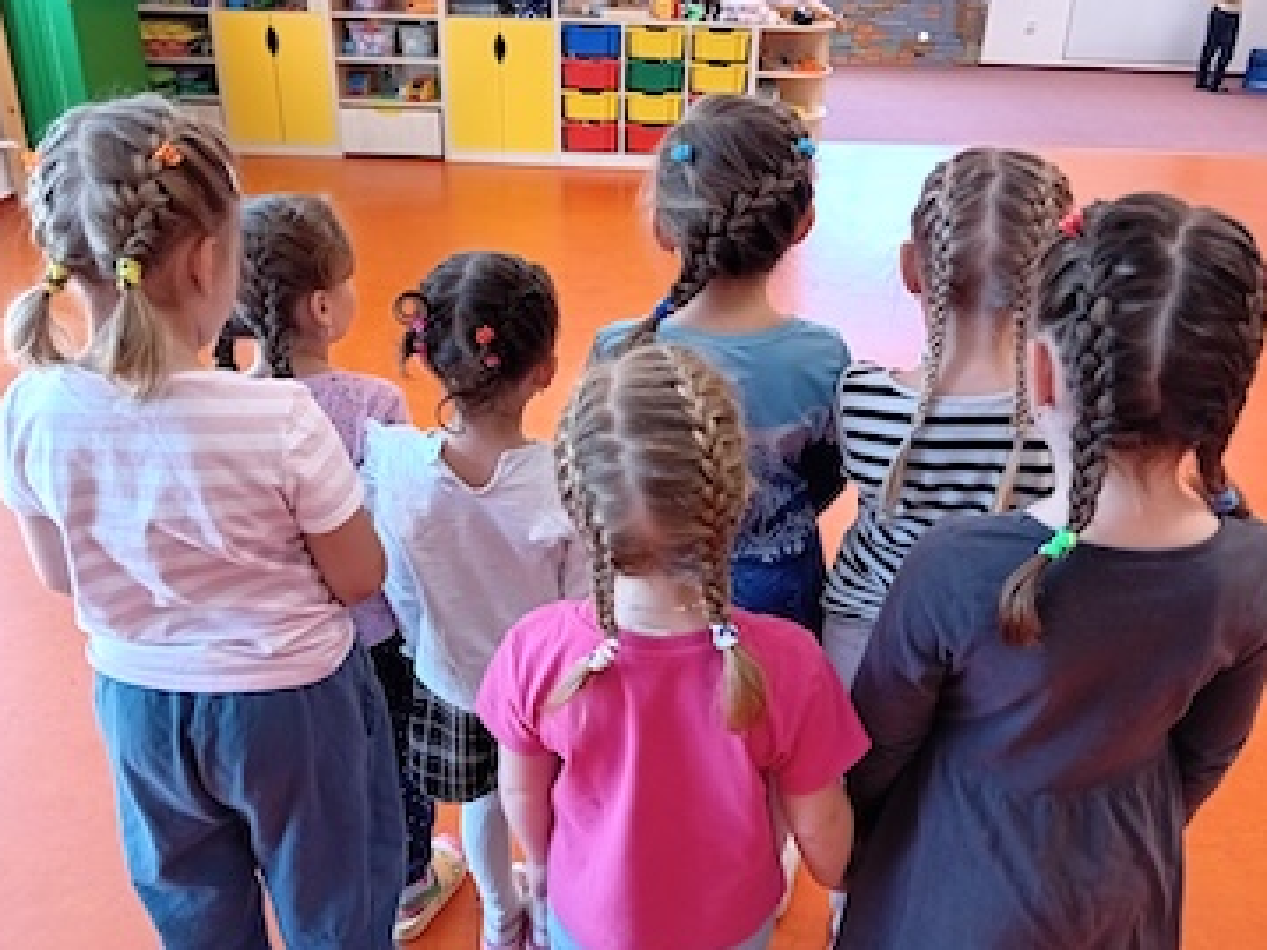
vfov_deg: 48.2
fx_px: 1061
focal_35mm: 29
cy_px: 441
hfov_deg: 61.7
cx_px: 653
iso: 400
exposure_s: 1/24.4
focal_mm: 3.98
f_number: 1.8
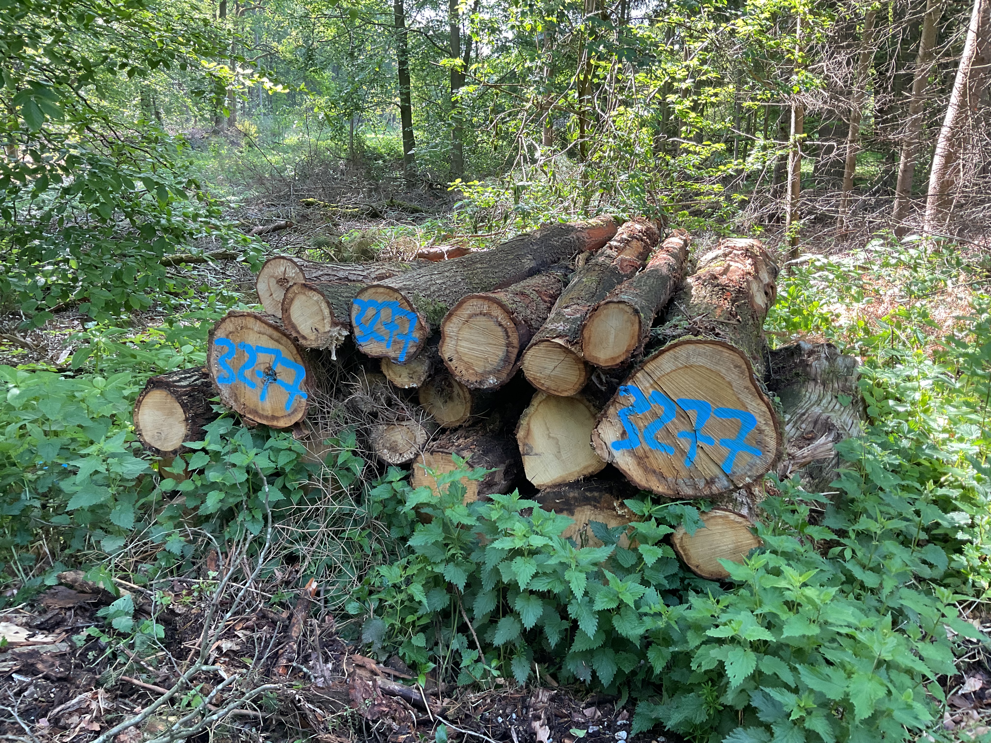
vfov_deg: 48.2
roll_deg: -2.6
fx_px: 830
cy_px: 372
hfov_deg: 61.7
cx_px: 496
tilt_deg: -18.3
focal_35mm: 29
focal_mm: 3
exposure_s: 1/120
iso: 50
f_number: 1.8
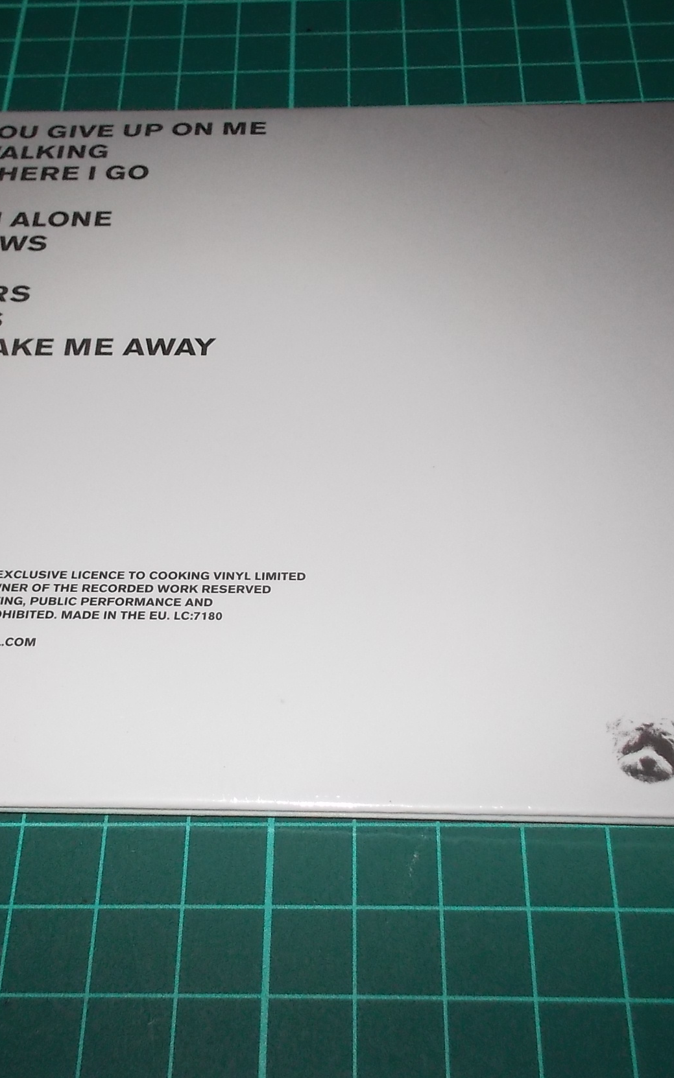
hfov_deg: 30.5
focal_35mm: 42
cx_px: 304
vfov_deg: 47.2
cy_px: 546
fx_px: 1235
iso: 200
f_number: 3.3
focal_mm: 4.1
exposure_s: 1/30
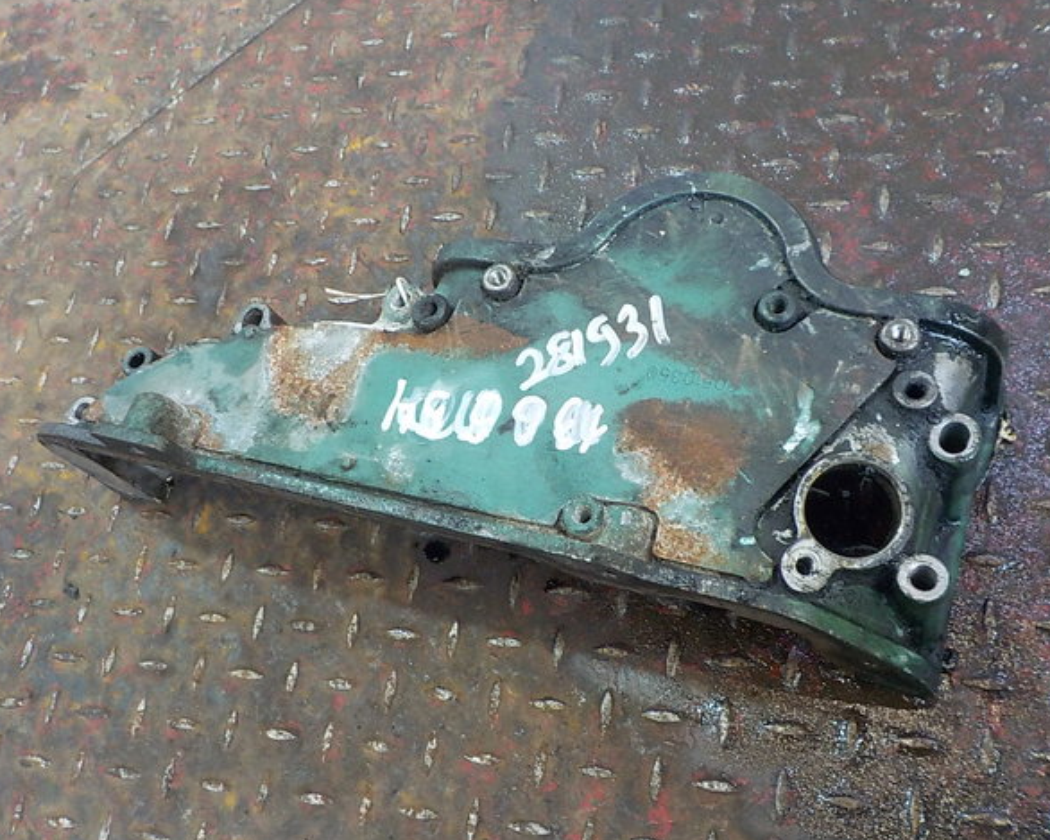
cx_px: 557
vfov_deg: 45.8
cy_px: 419
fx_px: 995
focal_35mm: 32
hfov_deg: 55.6
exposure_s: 1/30
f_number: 3.3
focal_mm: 4.1
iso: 280
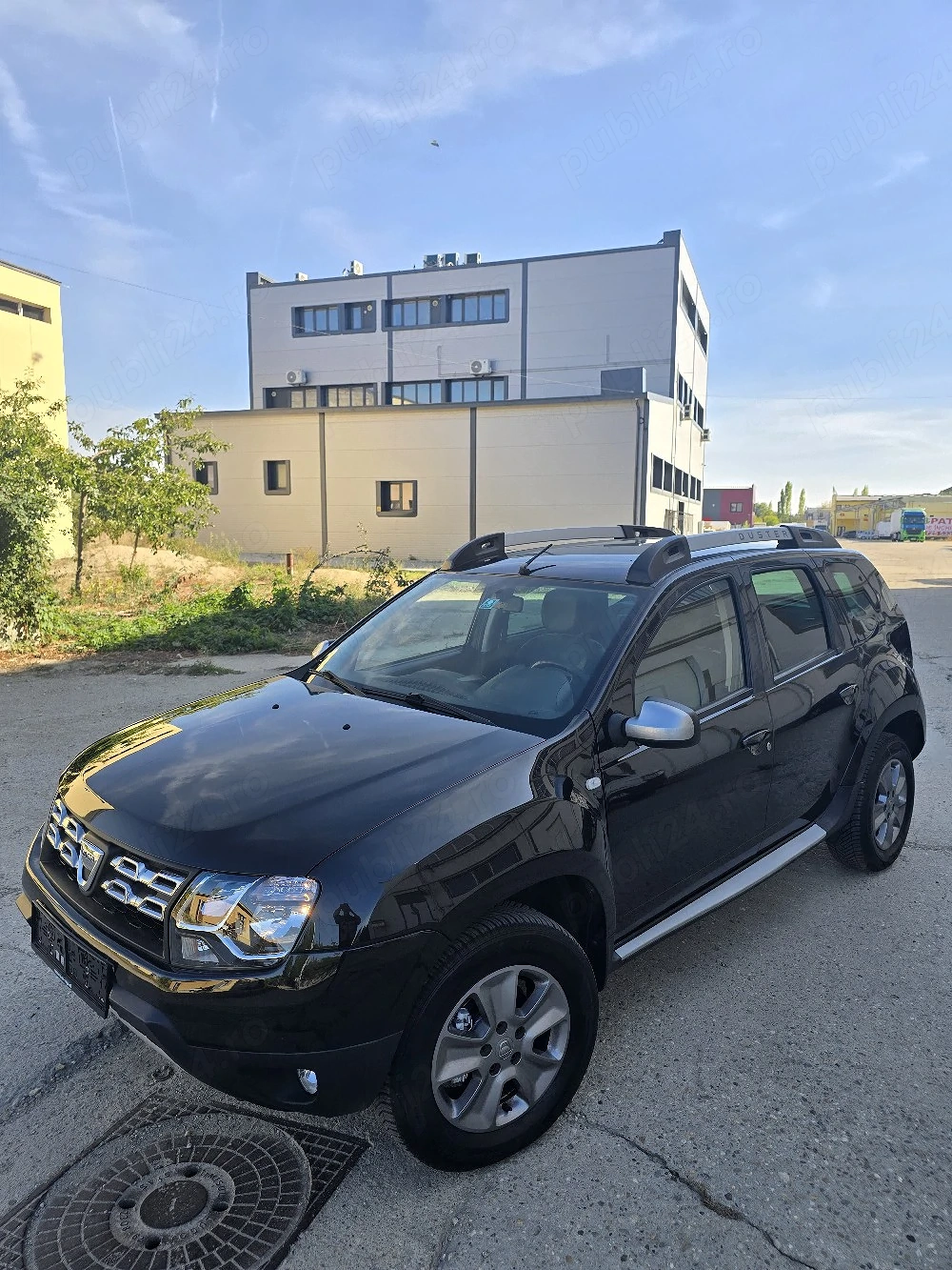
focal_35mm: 23
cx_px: 476
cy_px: 635
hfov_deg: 58.9
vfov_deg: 73.9
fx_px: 843
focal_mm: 6.3
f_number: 1.7
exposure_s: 1/476
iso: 12
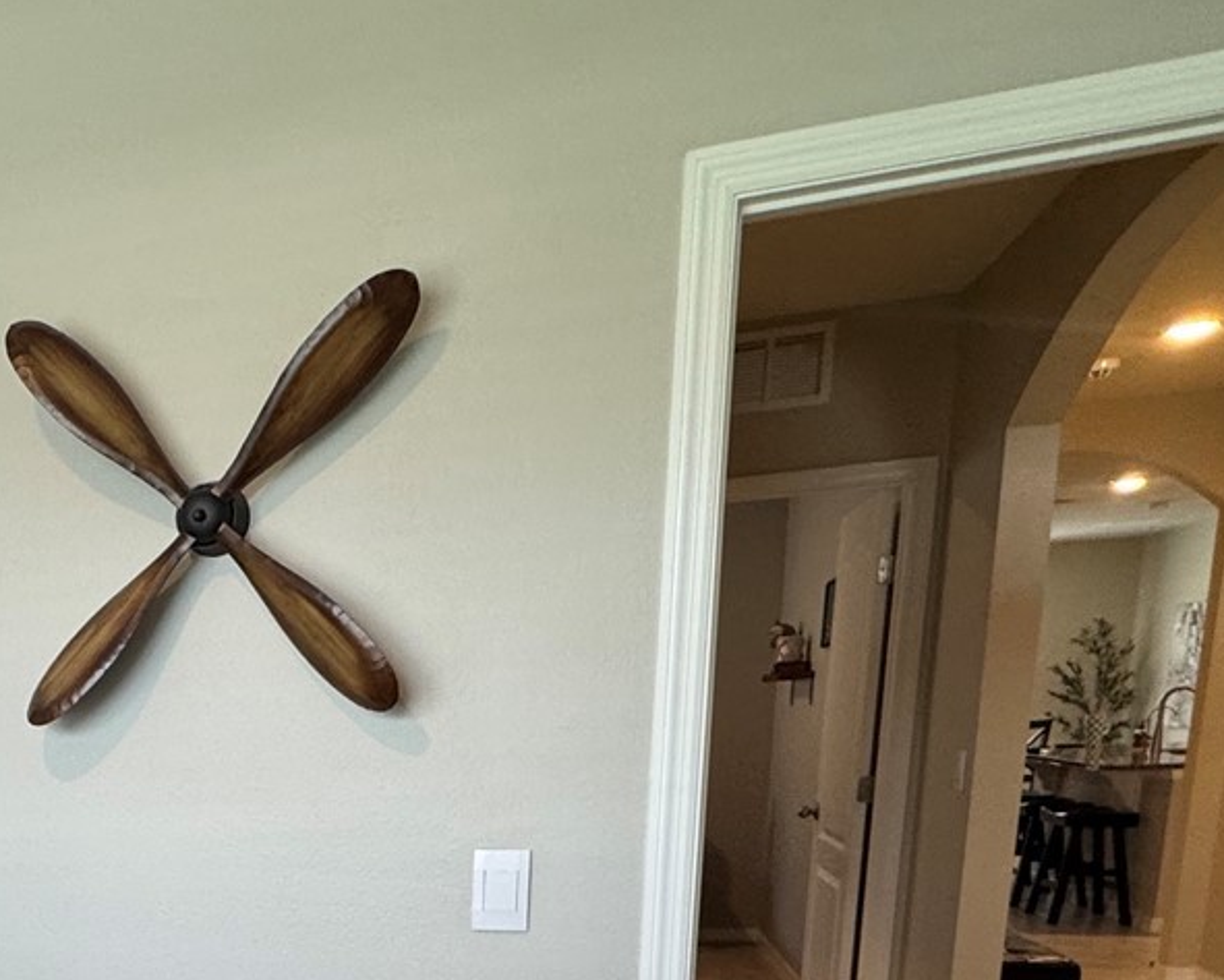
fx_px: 1341
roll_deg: +3.5
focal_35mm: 37
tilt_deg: -11.4
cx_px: -43
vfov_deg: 35.8
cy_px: 1001
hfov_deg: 41.5
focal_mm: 2.22
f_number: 2.2
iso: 200
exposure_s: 1/120
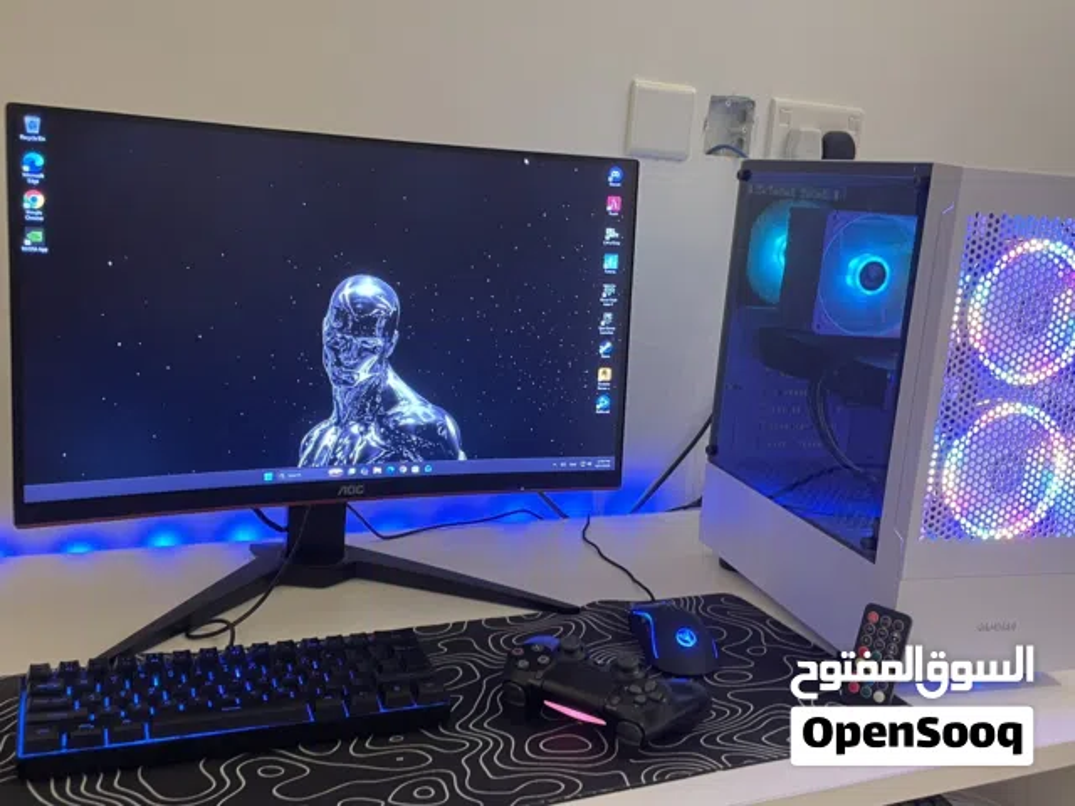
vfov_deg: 53.1
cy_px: 403
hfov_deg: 67.3
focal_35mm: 26
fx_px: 807
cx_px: 538
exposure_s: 1/33
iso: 400
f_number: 1.6
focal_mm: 4.2
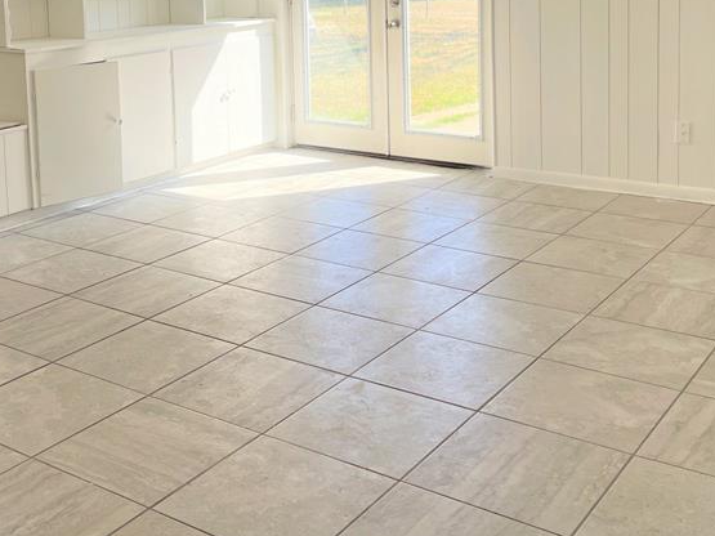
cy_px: 73
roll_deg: +2.2
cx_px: 289
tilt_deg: -7.3
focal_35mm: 48
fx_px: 991
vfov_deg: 29.2
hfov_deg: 39.5
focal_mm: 4.2
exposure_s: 1/662
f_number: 1.6
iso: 32
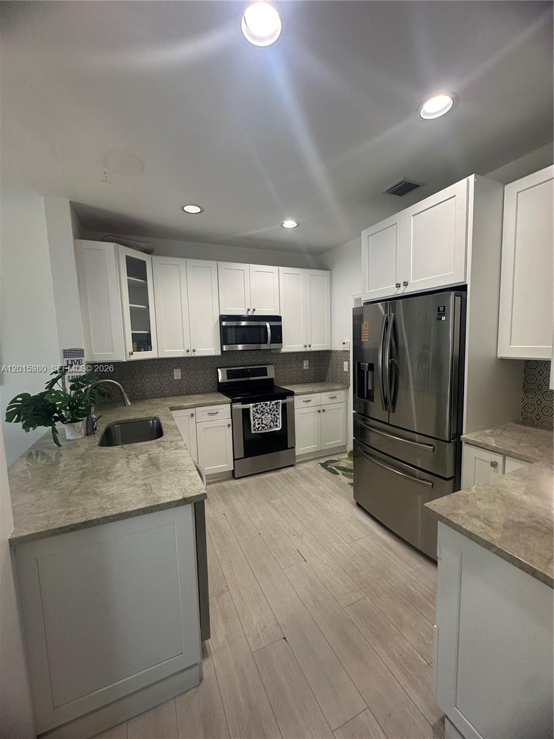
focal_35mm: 14
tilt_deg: -3.8
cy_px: 370
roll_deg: +0.2
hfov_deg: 85.7
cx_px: 277
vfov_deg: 102.1
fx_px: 299
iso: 160
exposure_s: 1/120
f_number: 2.2
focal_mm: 2.22
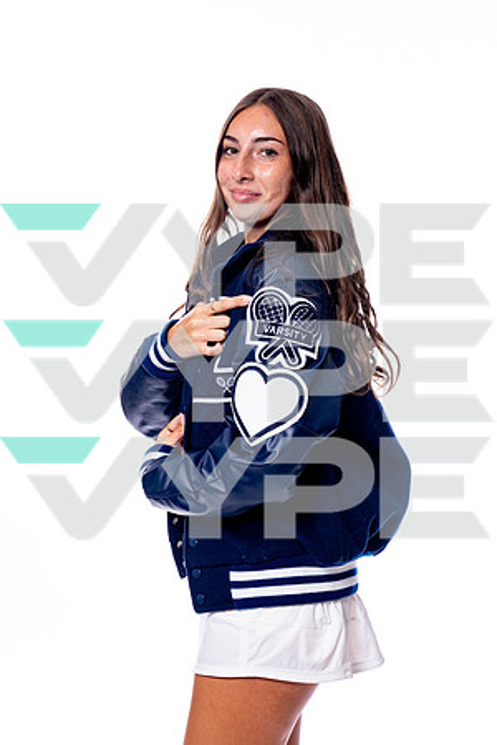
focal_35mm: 70
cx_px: 248
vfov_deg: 28.8
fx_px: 1449
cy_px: 372
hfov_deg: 19.5
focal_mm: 70
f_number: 8
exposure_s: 1/250
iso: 400
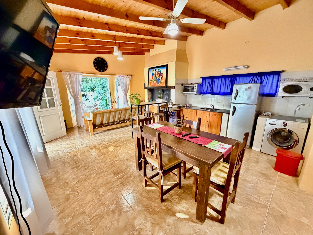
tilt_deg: -12.6
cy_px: 118
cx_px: 156
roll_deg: +0.6
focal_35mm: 14
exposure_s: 1/50
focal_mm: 2.22
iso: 1250
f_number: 2.2
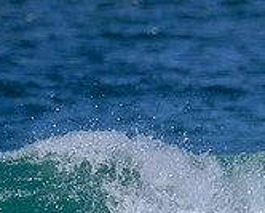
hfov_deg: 0.6
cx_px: 484
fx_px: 23747
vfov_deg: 0.5
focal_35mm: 3026
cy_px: 224
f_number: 11
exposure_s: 1/2000
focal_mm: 800
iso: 640
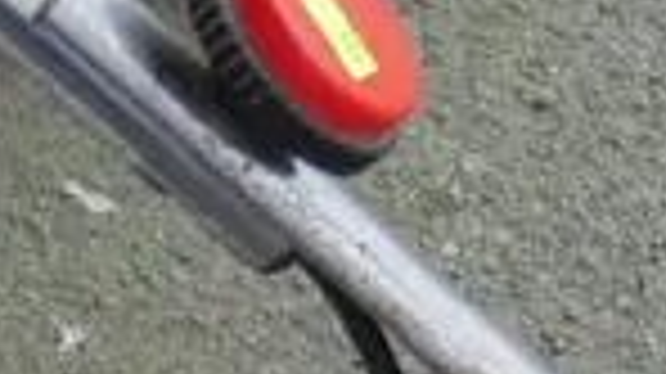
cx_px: 954
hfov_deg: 8.8
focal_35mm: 241
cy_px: 1257
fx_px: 4253
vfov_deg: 4.7
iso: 200
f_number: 3.6
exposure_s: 1/125
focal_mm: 16
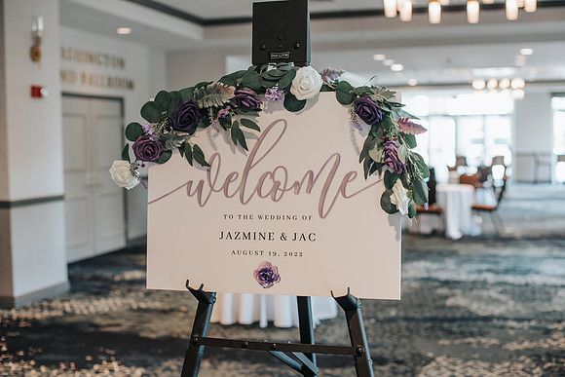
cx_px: 282
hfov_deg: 39.6
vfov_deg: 27.0
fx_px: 785
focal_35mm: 50
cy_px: 188
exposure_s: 1/50
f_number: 3.2
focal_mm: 50
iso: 450
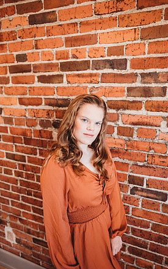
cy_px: 135
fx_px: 183
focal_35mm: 25
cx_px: 87
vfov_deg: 72.5
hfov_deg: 49.3
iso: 500
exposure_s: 1/160
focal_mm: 24
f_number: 2.2
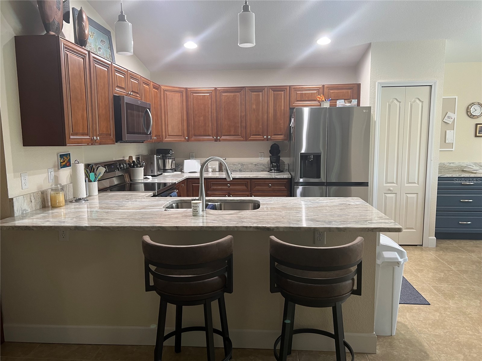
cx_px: 241
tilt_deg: -8.3
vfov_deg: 53.1
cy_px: 180
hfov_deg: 67.3
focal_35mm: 26
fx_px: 362
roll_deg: +0.4
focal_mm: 5.7
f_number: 1.5
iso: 125
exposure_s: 1/60
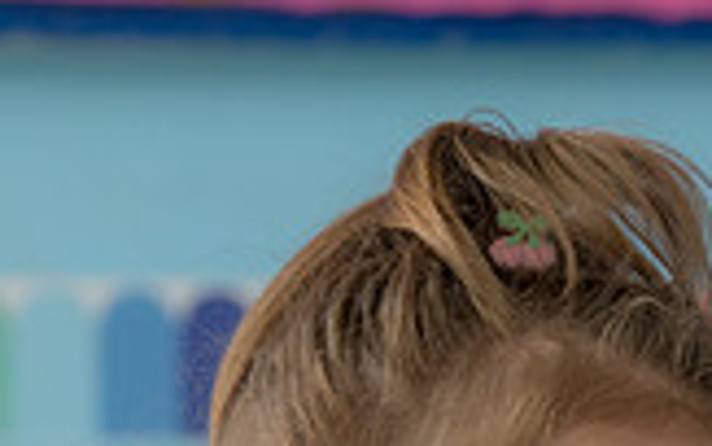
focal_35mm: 273
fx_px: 5299
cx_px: 480
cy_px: 783
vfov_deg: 4.8
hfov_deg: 7.7
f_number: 5.6
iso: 1600
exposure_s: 1/160
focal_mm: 97
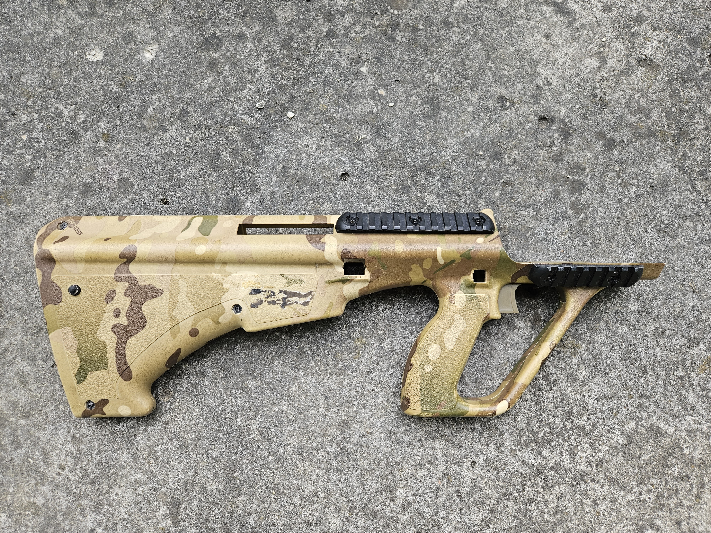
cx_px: 356
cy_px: 266
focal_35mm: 23
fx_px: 472
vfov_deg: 58.9
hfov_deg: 73.9
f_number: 1.8
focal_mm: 5.4
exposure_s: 1/100
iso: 32
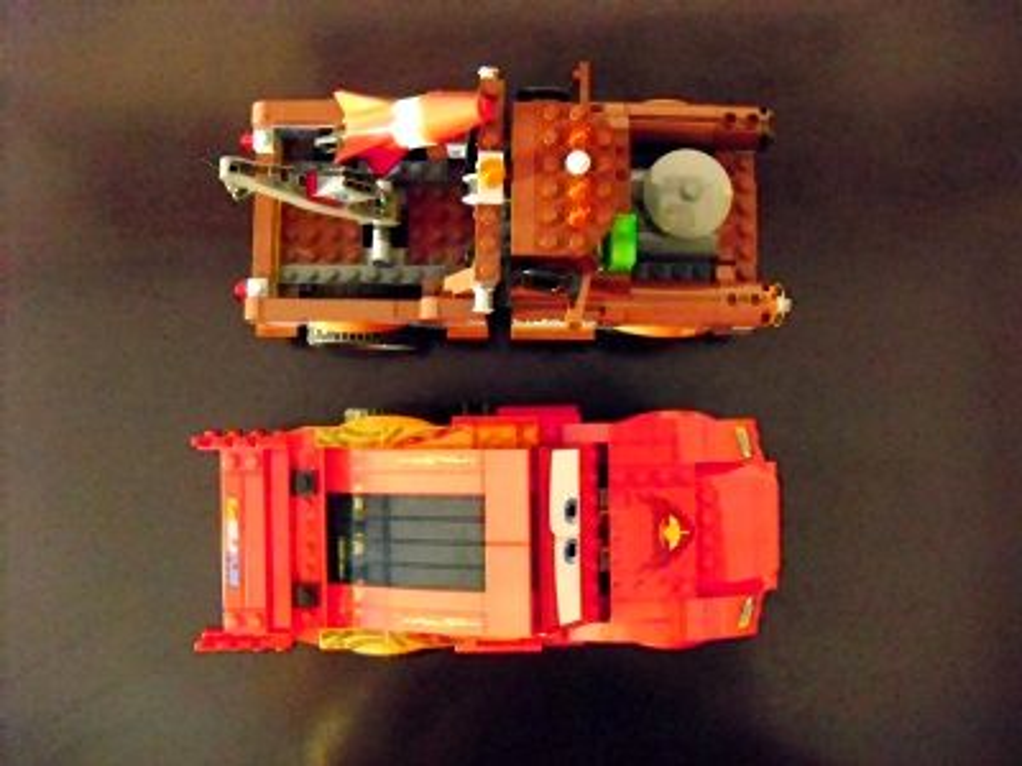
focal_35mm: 36
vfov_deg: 39.7
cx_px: 511
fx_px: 1063
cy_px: 383
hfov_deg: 51.4
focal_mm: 6.3
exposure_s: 1/10
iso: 800
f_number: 3.1
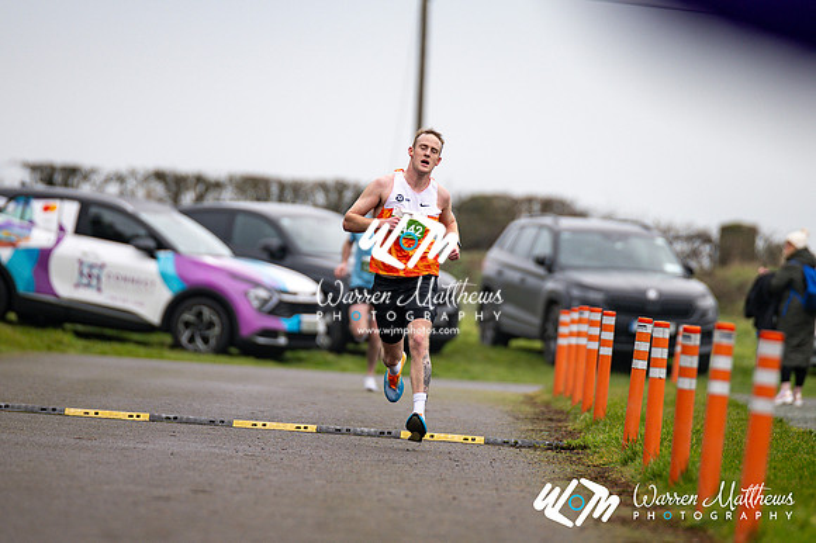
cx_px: 408
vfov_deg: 3.1
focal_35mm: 450
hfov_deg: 4.6
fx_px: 10194
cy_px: 272
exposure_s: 1/1600
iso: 250
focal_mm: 300
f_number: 2.8
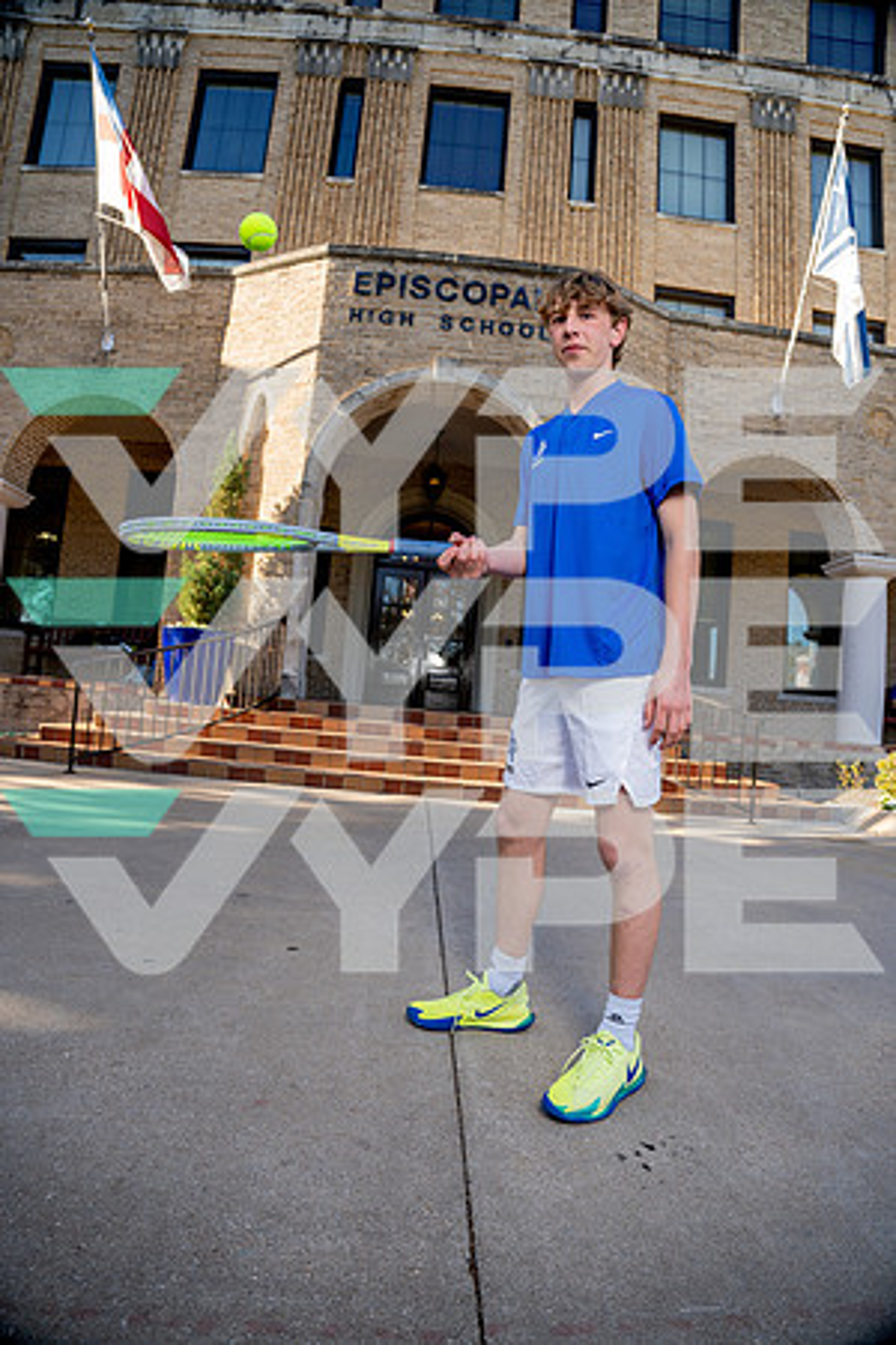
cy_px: 672
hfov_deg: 61.9
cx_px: 448
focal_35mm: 20
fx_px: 747
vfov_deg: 84.0
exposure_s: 1/250
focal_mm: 20
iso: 100
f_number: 4
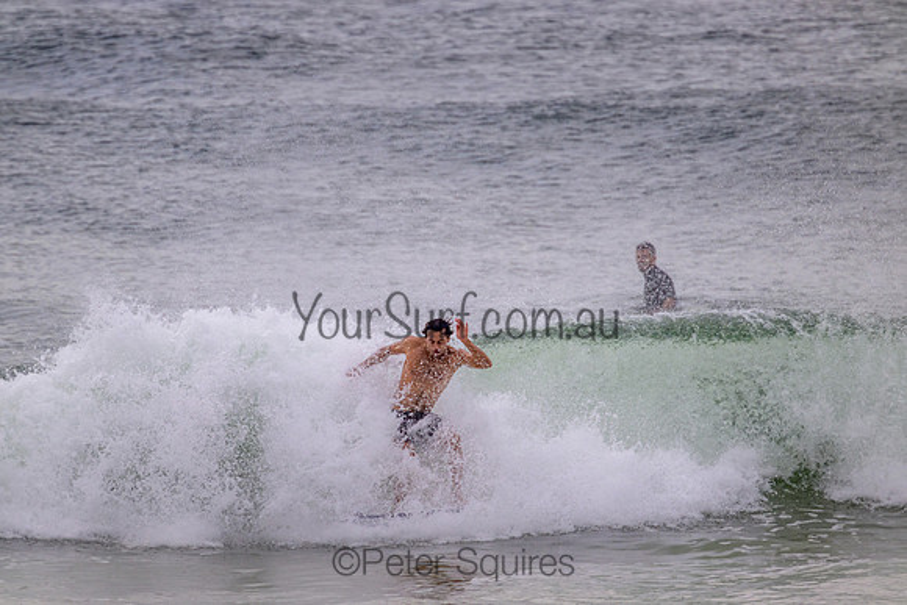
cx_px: 454
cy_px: 302
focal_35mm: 800
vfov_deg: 1.7
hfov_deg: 2.6
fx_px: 20159
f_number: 11
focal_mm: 800
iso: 1000
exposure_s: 1/2000
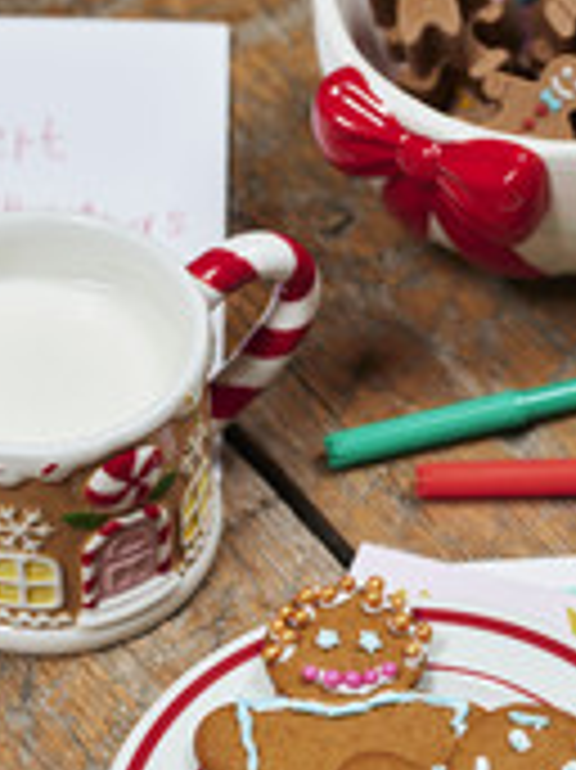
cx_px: 394
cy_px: 678
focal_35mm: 141
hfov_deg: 10.5
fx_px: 3132
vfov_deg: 13.9
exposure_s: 1/30
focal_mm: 80
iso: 400
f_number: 5
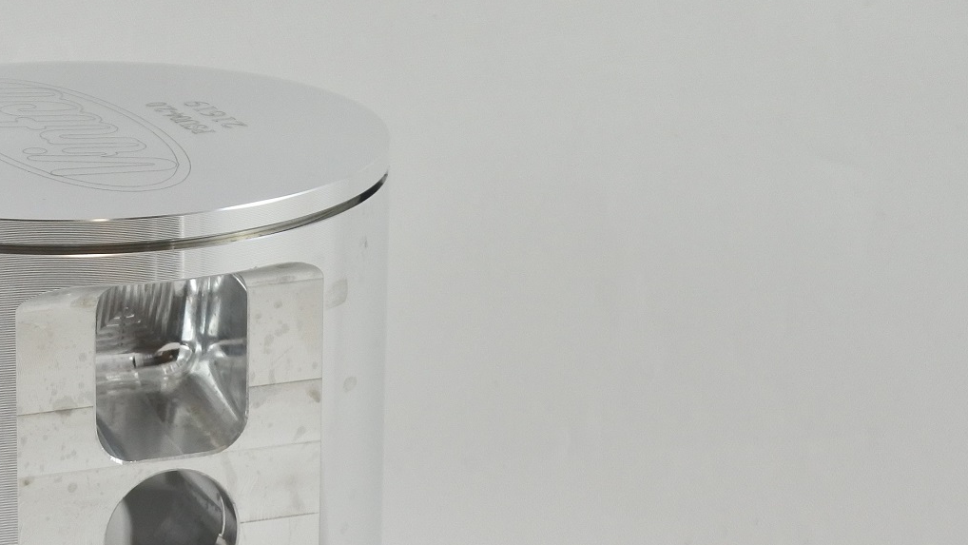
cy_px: 535
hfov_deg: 17.8
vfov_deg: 10.2
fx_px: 3029
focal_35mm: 118
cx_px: 52
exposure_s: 1/160
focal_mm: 21.4
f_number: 4.8
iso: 400
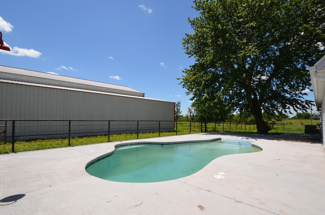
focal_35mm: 20
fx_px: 176
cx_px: 162
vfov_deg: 63.0
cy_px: 108
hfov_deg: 85.5
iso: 100
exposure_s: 1/200
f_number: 10
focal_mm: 13
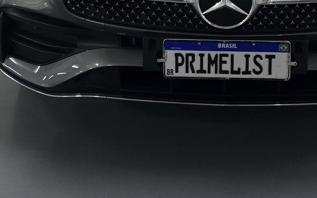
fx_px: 605
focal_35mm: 70
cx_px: 231
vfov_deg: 16.6
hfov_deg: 29.0
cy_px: -116
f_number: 1.7
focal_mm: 6.3
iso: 1000
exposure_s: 1/60
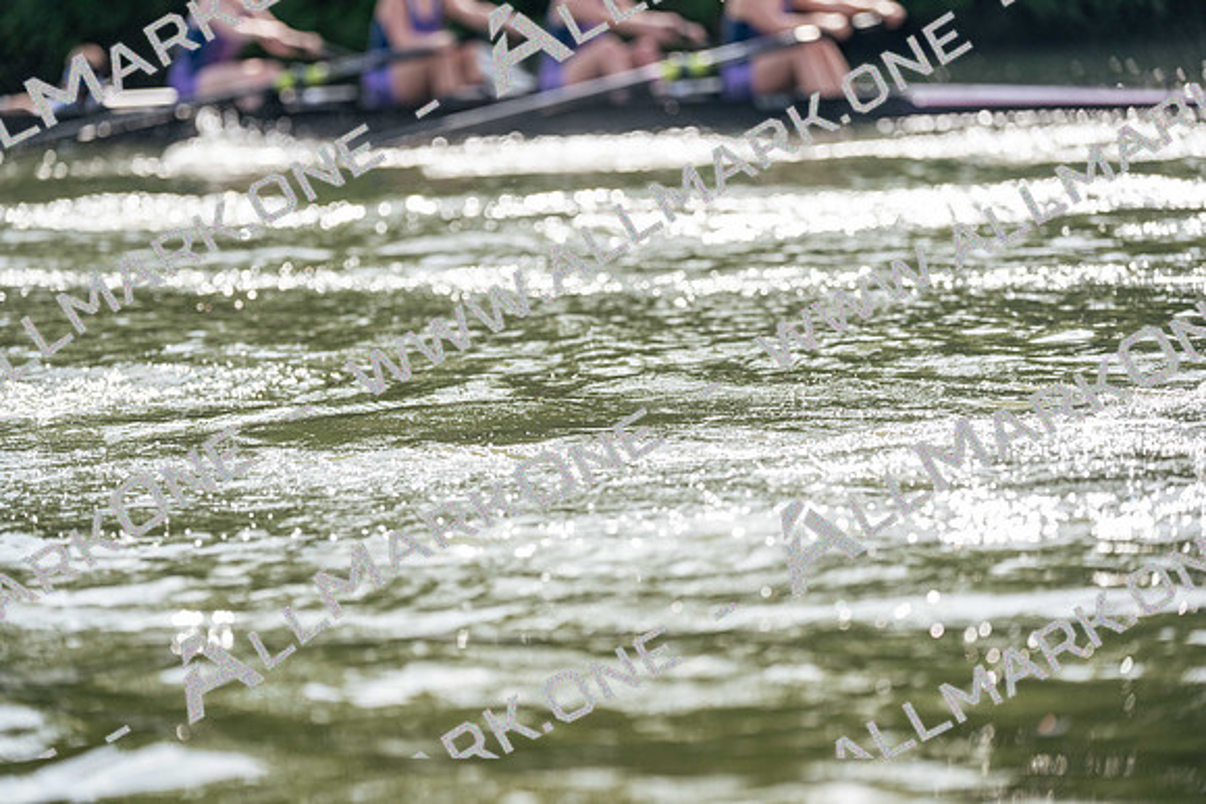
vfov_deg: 7.2
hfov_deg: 10.8
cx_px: 603
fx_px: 6366
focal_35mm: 190
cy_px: 402
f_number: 4
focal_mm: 190
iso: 220
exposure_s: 1/1250
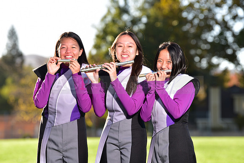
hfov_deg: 11.7
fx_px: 1186
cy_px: 82
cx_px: 122
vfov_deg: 7.9
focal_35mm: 175
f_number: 5
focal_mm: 175
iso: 80
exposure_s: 1/200
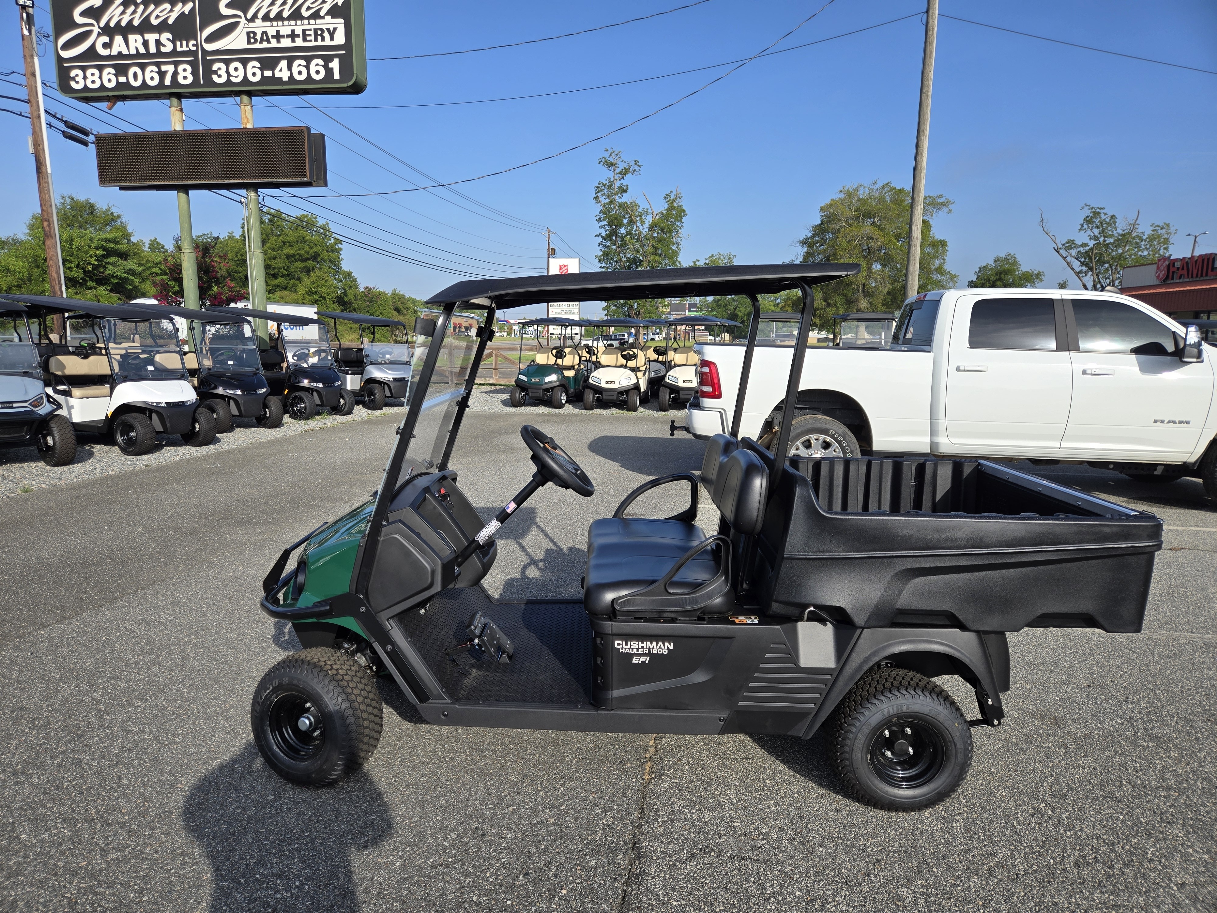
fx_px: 809
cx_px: 608
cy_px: 456
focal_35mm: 23
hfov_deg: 73.9
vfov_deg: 58.9
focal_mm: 5.4
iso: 25
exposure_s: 1/1636
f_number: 1.8
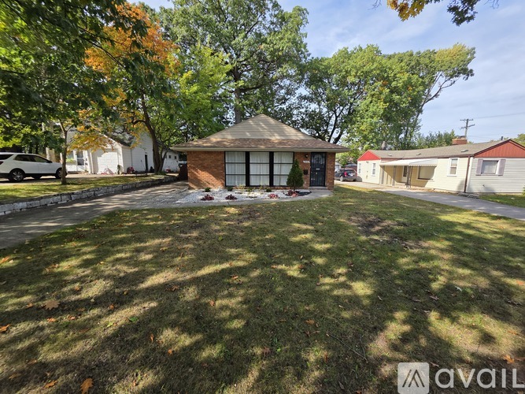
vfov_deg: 89.9
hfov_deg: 106.2
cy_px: 197
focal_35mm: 13
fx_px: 197
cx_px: 262
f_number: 1.9
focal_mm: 2.2
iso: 40
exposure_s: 1/963
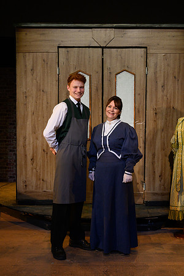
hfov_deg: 30.1
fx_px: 342
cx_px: 106
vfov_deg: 44.0
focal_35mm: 45
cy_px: 139
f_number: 3.2
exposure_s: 1/640
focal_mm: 24
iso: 1250
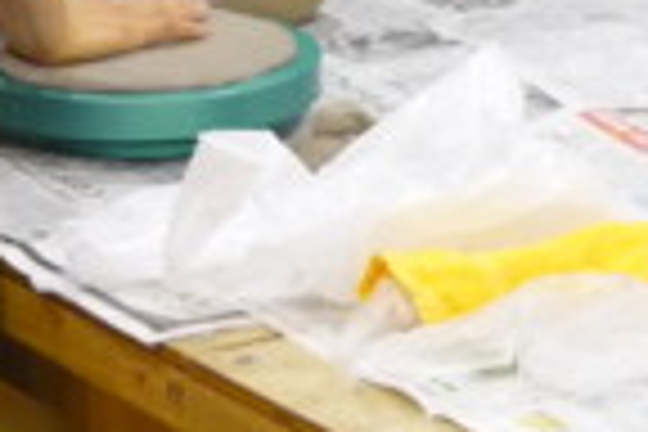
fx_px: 3888
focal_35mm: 216
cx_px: 0
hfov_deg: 9.5
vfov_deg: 6.3
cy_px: -184
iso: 400
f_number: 3.1
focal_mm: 7.8
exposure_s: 1/30
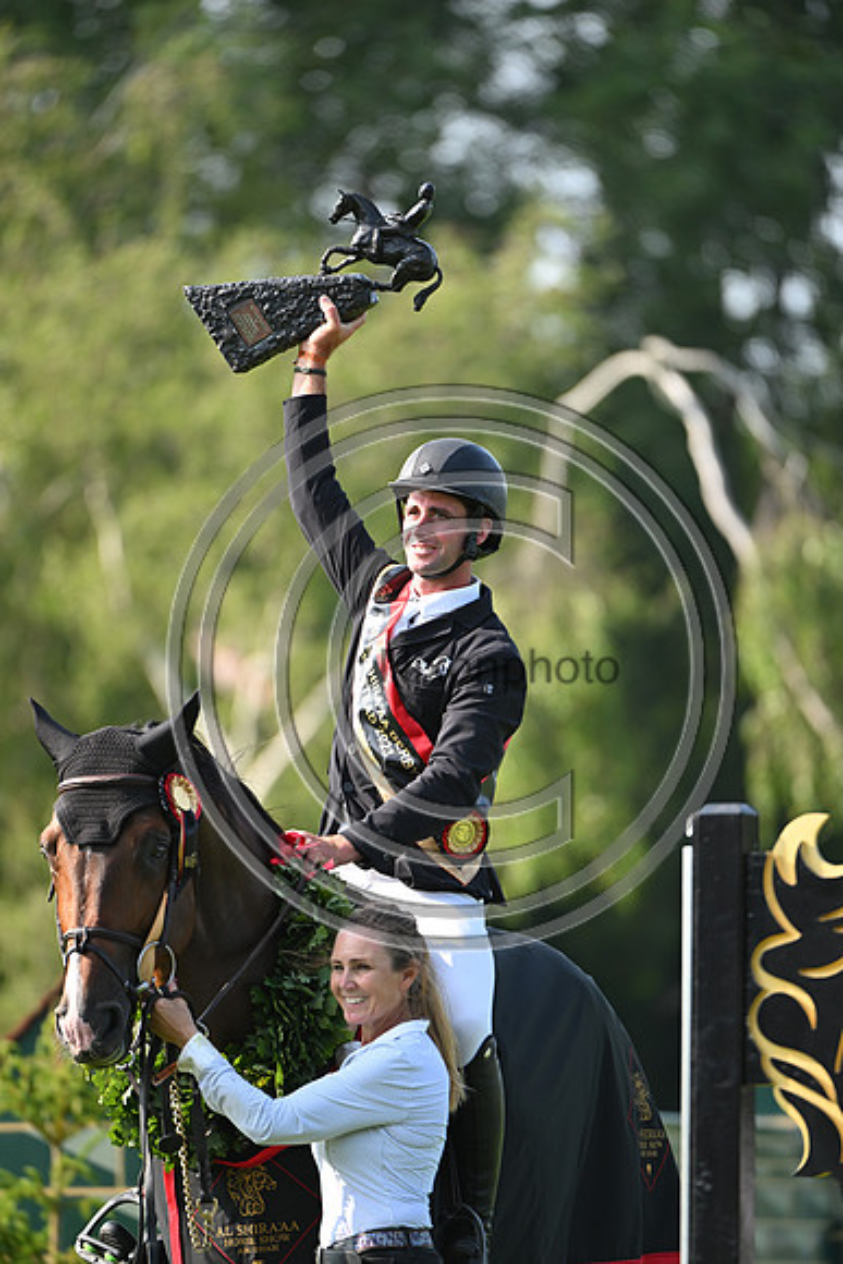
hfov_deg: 3.9
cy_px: 632
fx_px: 12285
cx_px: 422
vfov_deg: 5.9
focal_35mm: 350
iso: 720
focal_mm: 350
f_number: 4.5
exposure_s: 1/1250
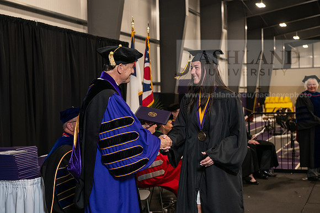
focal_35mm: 60
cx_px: 160
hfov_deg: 33.4
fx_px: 533
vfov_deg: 22.6
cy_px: 106
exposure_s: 1/160
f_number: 4.5
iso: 2000
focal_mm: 60
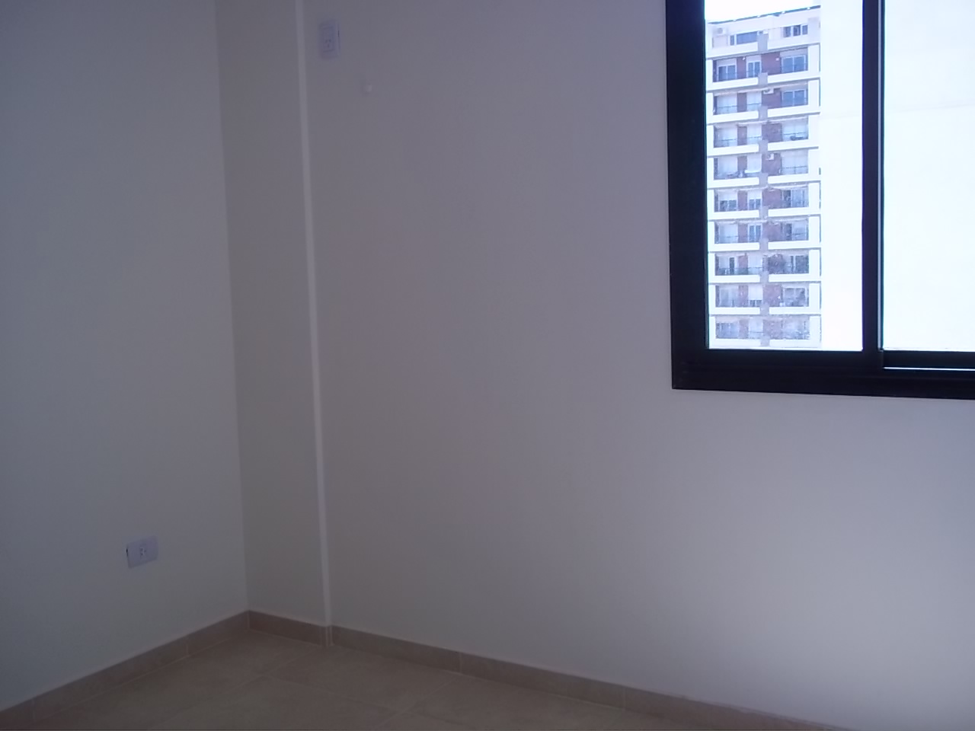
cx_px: 488
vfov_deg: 39.7
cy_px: 366
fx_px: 1014
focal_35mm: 36
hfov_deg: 51.4
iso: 80
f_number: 3.1
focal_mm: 6.5
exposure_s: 1/200
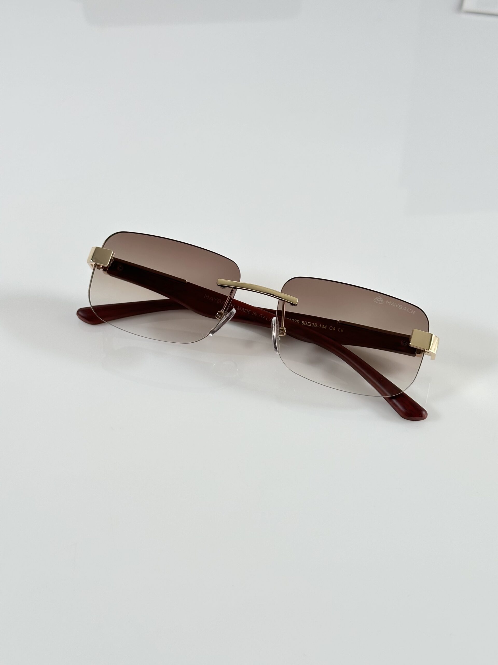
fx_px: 921
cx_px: 249
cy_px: 332
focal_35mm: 48
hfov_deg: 30.3
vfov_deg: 39.7
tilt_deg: -47.4
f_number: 1.78
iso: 80
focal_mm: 6.86
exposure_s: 1/155
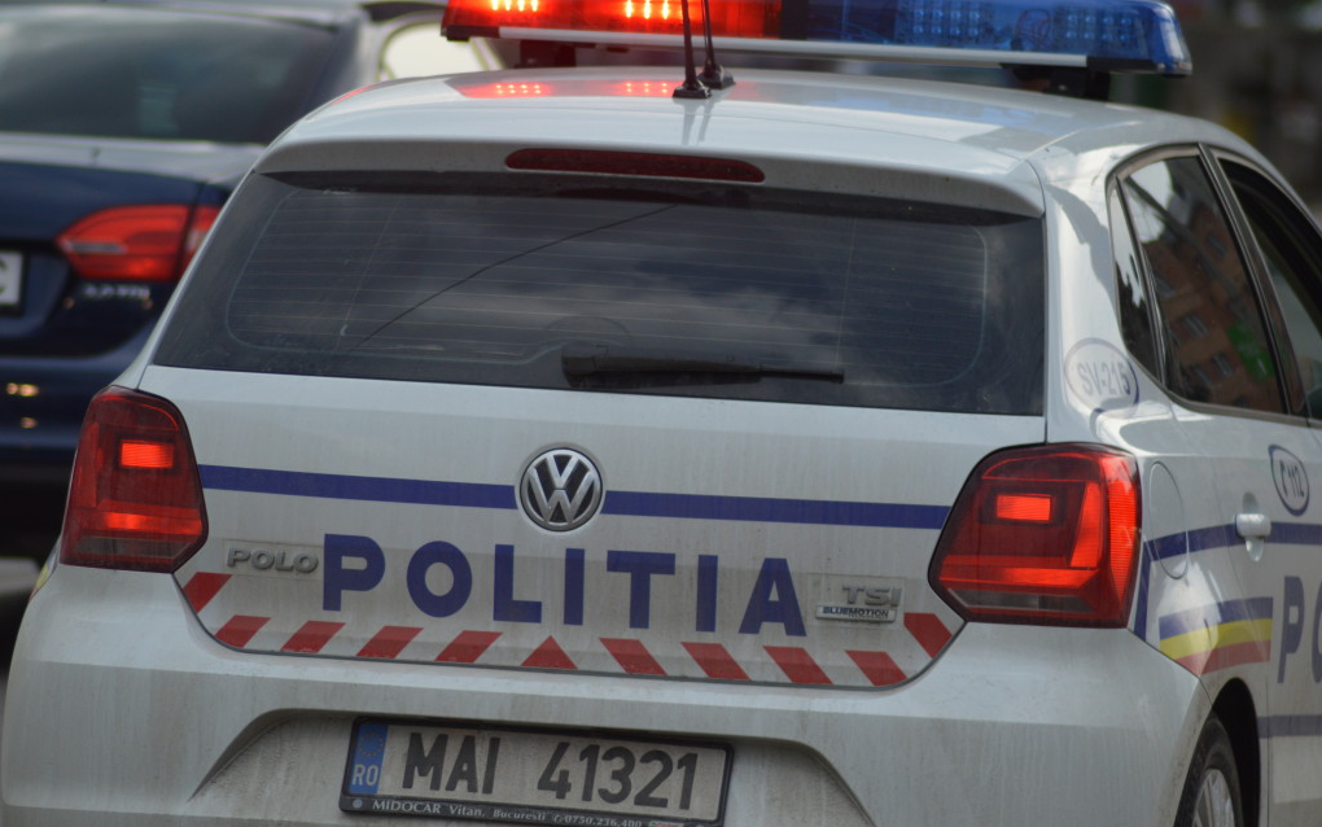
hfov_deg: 5.7
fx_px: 13262
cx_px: 662
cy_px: 409
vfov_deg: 3.6
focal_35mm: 368
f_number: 5
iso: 400
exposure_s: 1/1600
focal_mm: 240
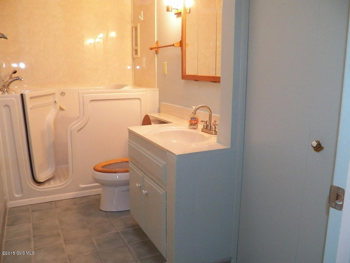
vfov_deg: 45.4
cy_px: 132
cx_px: 175
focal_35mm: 31
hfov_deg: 58.4
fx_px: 313
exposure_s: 1/30
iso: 400
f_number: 2.8
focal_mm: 5.5
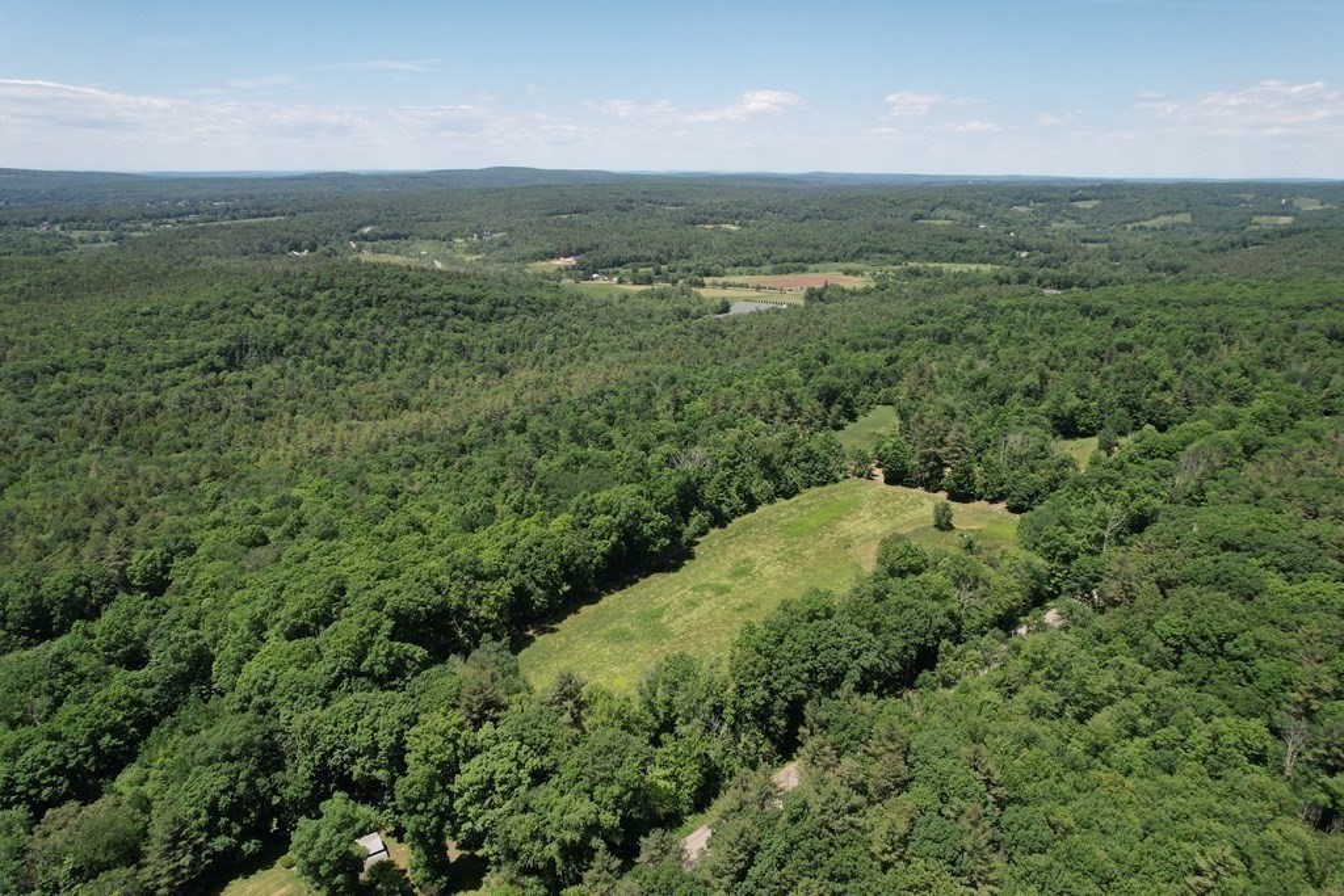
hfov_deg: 78.6
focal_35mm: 22
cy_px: 448
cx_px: 672
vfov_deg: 57.2
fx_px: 821
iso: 120
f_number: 2.8
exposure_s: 1/2000
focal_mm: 8.38
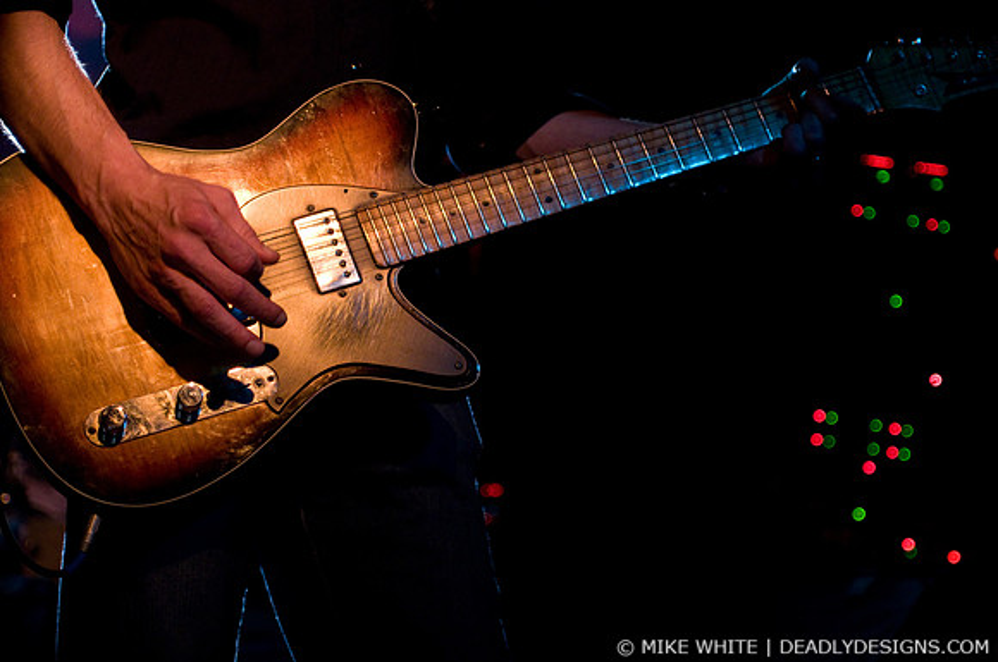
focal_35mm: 87
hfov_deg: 23.4
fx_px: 2408
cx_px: 499
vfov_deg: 15.7
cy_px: 331
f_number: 2.8
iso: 1250
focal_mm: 58
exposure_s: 1/80
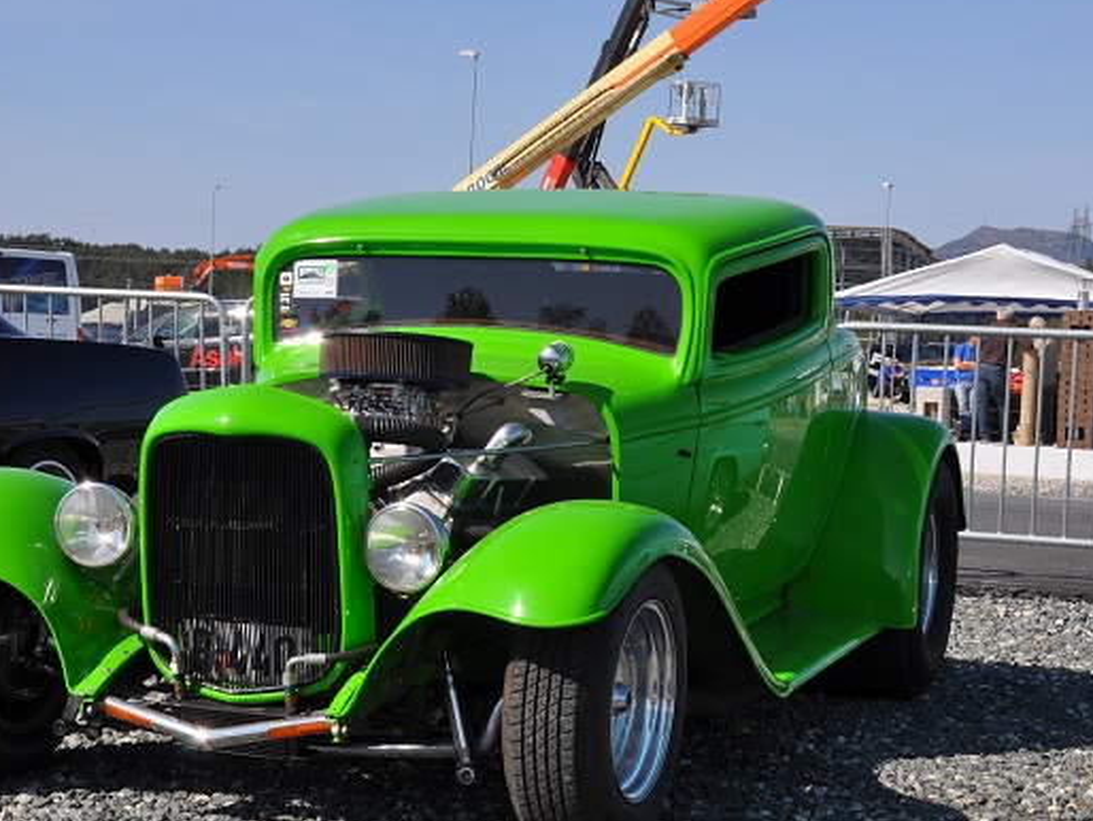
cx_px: 525
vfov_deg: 19.4
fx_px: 2392
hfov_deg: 25.7
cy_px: 516
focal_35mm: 76
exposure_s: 1/200
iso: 200
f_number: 14
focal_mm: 35
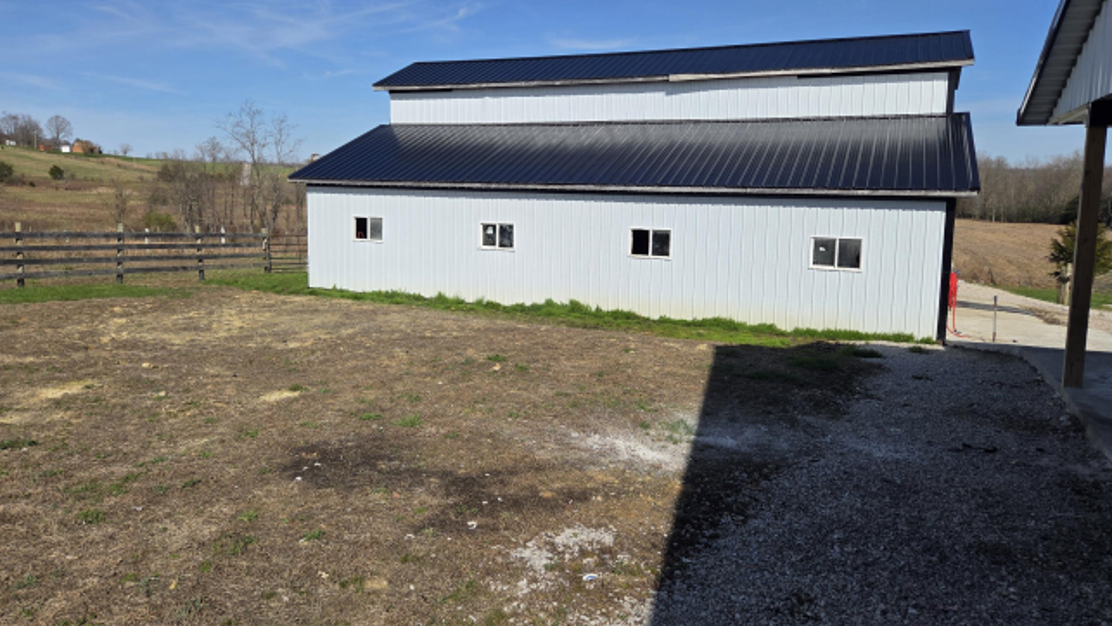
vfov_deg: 44.3
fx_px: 767
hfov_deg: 71.9
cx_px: 544
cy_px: 273
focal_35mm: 26
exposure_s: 1/7599
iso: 80
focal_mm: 5.4
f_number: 1.8
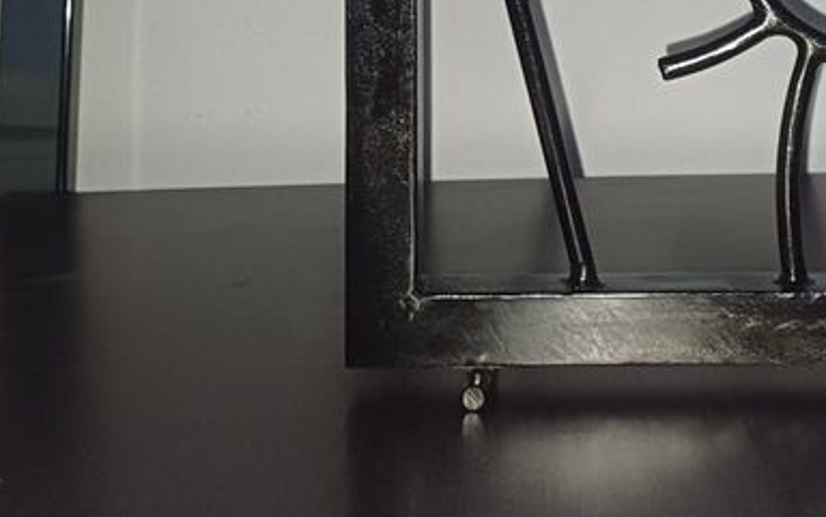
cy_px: -164
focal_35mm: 69
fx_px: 1553
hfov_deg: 29.5
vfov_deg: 17.6
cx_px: 572
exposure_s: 1/50
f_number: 1.8
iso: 320
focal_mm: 4.65
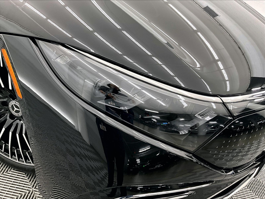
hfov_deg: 61.7
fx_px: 222
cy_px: 100
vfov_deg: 48.2
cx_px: 132
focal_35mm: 29
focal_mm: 3
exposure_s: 1/60
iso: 160
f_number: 1.8
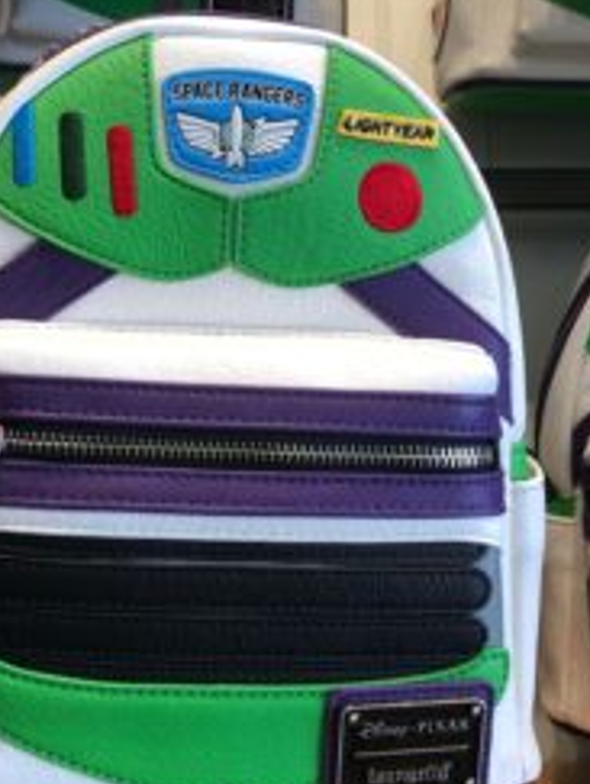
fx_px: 1043
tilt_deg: +12.7
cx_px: 261
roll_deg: +0.4
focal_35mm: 46
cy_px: 365
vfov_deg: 41.2
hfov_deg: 31.6
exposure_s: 1/40
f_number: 1.8
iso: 32
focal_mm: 3.99
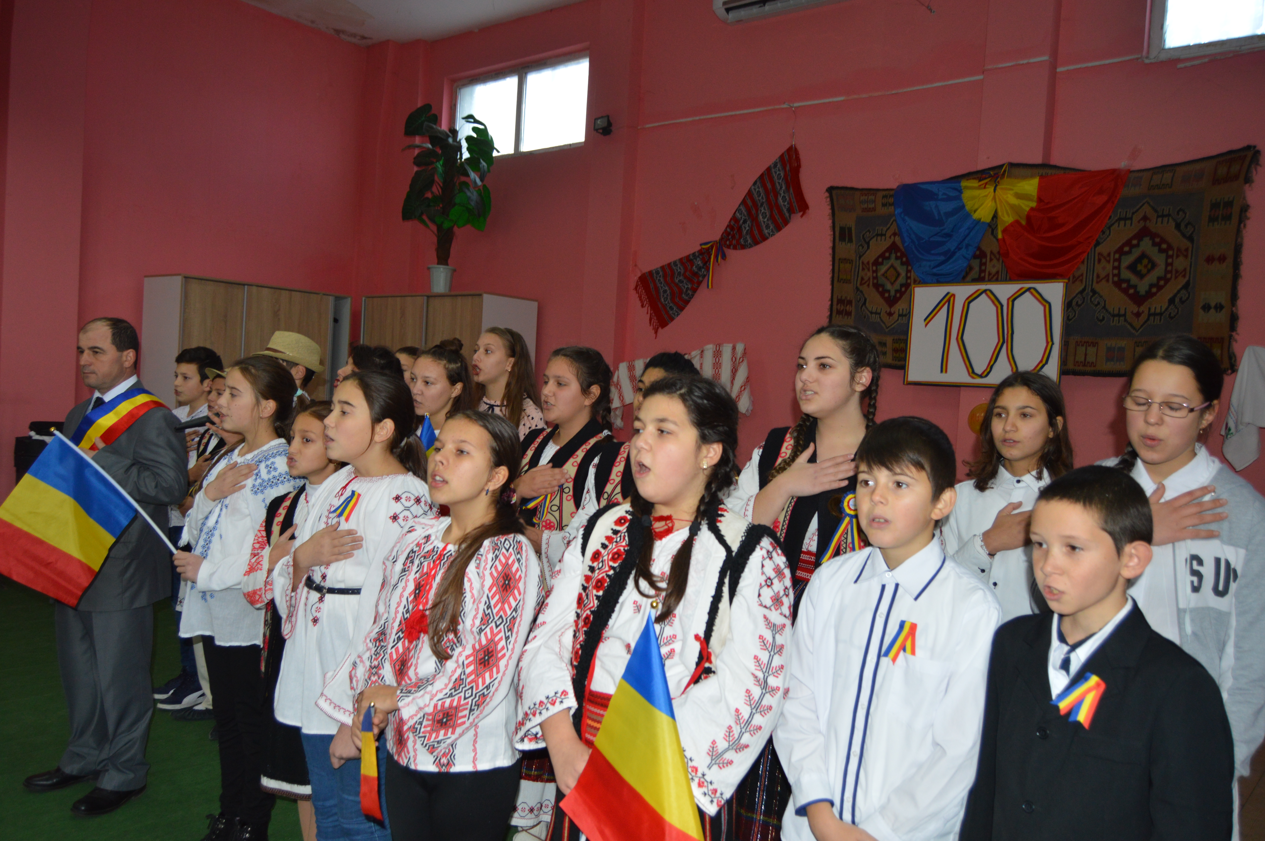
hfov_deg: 67.4
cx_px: 632
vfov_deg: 47.8
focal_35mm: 27
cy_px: 420
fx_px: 948
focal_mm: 18
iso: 400
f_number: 4
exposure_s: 1/80
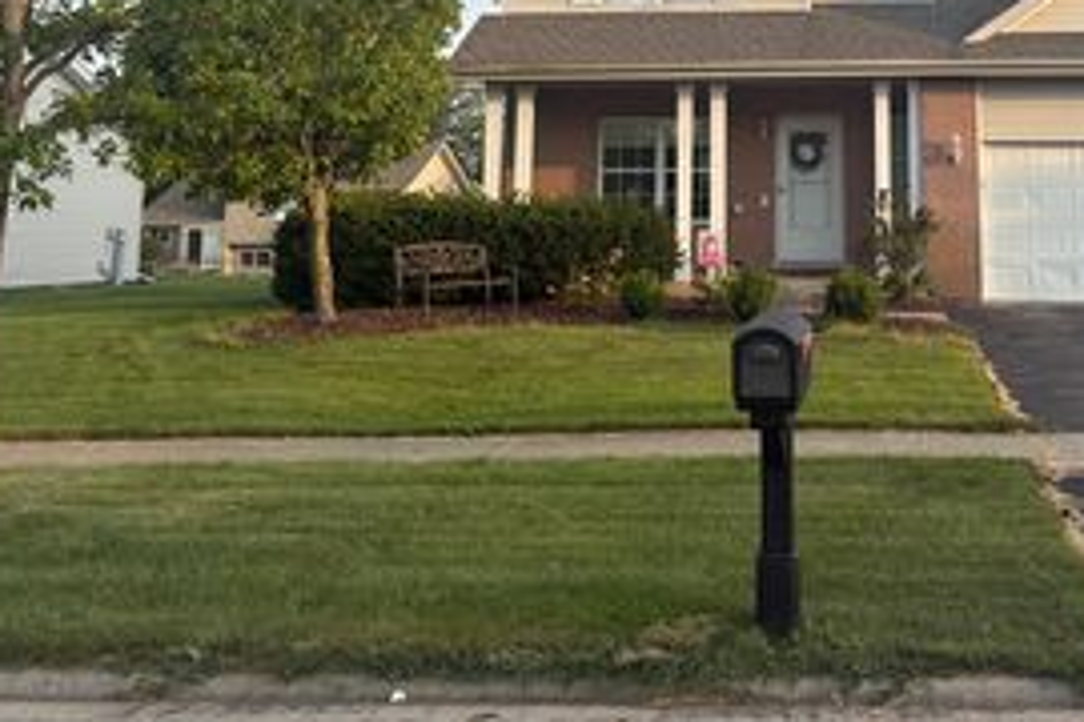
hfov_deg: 38.8
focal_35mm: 50
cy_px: 10
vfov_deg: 25.7
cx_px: 775
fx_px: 1505
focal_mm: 5.96
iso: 50
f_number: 1.6
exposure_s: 1/1239
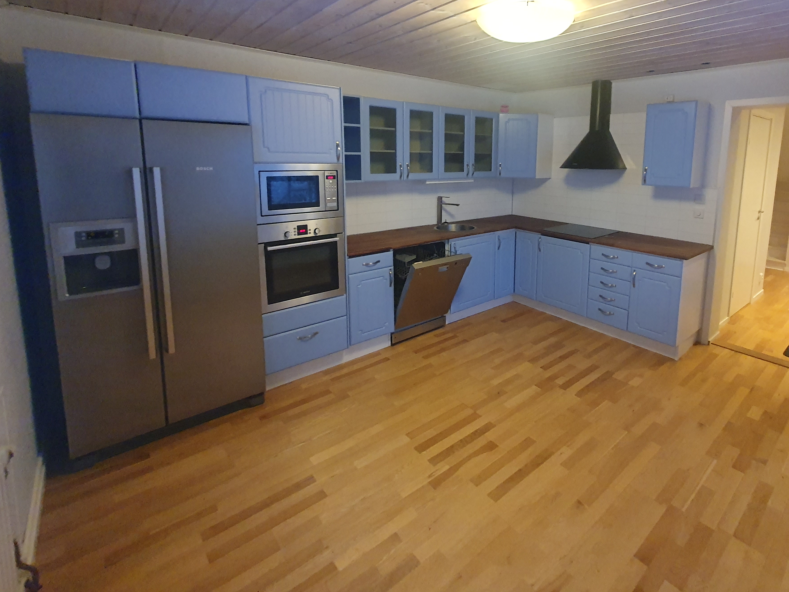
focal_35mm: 17
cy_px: 212
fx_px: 387
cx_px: 481
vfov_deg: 73.1
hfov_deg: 89.6
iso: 800
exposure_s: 1/33
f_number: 2.2
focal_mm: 1.8
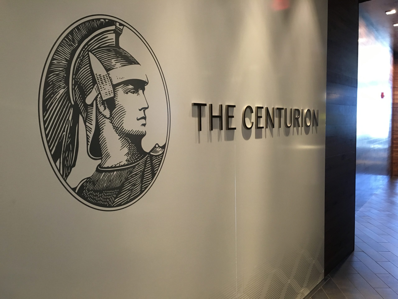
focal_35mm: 29
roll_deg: +0.2
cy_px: 150
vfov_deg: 48.2
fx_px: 333
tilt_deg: -4.6
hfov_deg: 61.7
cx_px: 199
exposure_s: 1/30
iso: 160
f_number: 2.2
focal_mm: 4.15
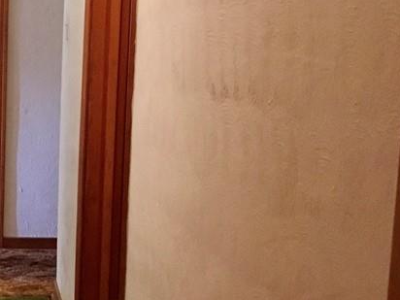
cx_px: -62
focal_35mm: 77
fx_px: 890
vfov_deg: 19.1
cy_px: 138
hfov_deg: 23.5
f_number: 2.4
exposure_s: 1/15
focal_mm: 3.3
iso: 200
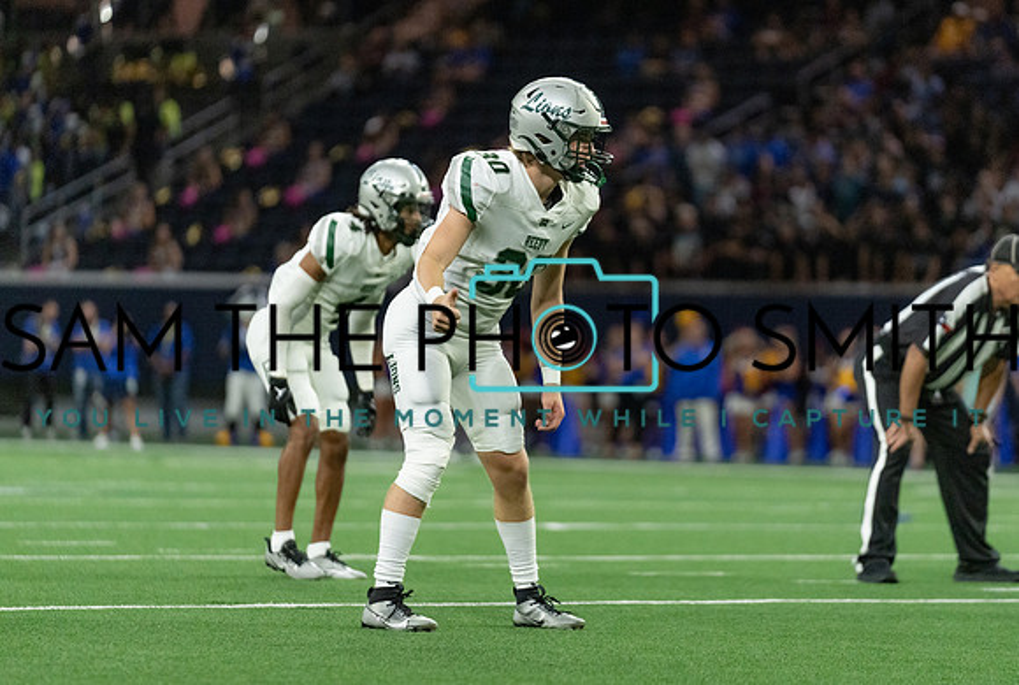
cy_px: 312
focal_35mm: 226
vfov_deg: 6.1
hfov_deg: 9.1
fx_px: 6417
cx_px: 560
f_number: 2.8
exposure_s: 1/1250
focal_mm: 200
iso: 3200
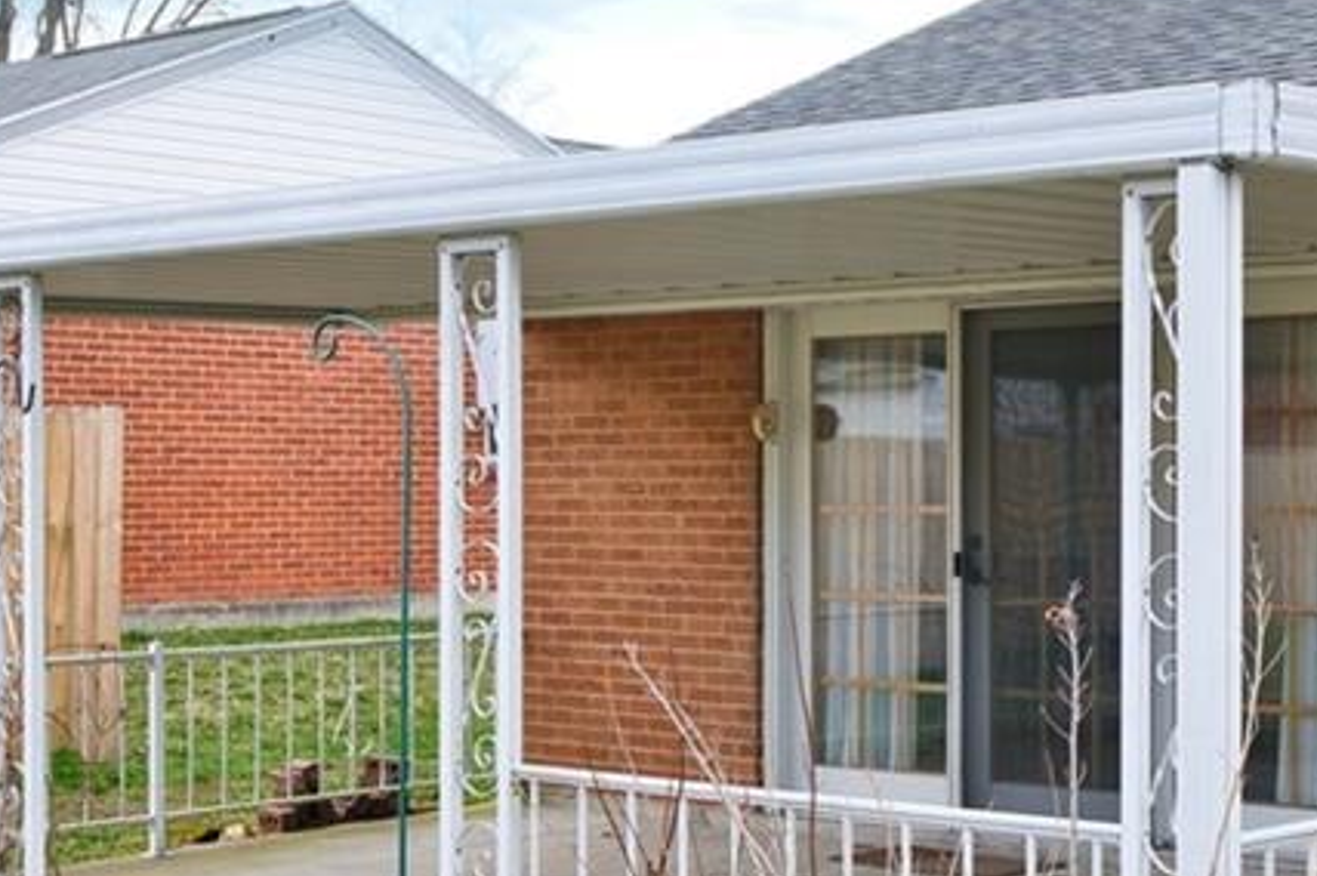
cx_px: 944
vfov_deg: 18.9
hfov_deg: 27.8
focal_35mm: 72
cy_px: 517
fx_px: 2632
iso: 100
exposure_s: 1/100
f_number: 5.6
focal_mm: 30
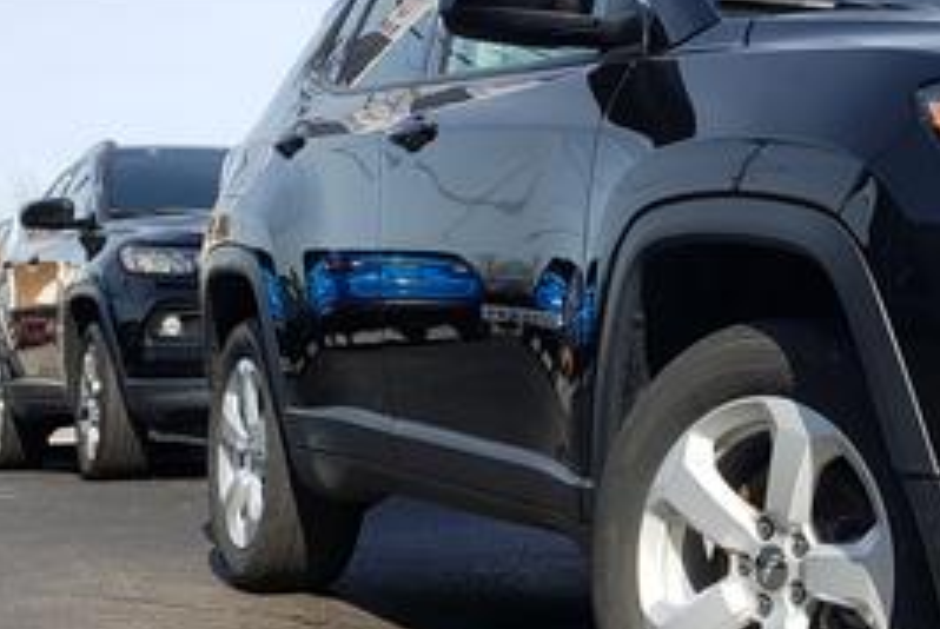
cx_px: 1060
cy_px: 375
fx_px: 1699
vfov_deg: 20.9
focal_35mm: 65
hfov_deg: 27.9
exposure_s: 1/952
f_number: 2.4
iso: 50
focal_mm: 4.3
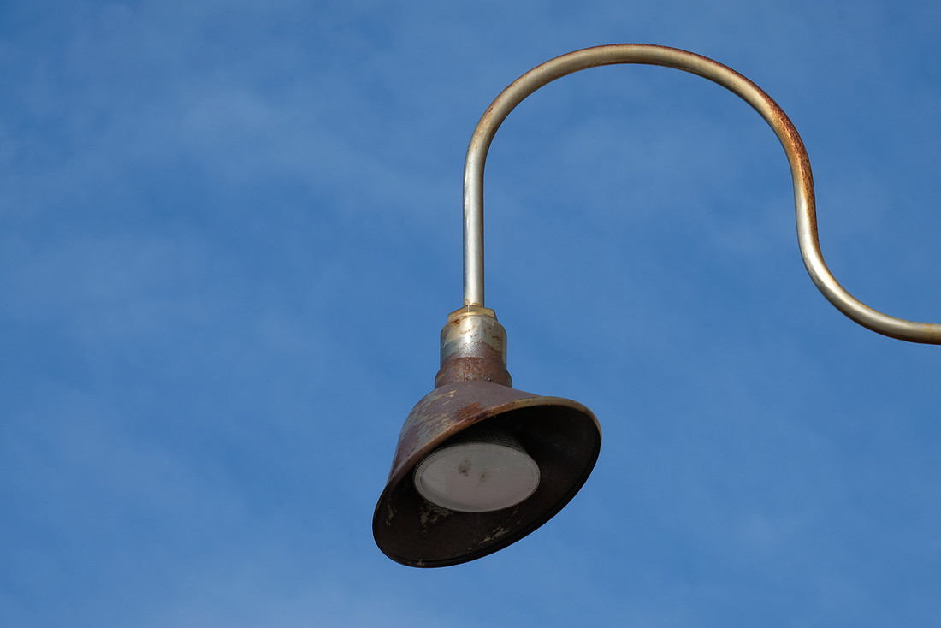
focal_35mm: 183
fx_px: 4784
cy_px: 314
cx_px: 470
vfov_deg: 7.5
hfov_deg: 11.2
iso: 400
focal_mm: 121.8
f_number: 18
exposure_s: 1/210
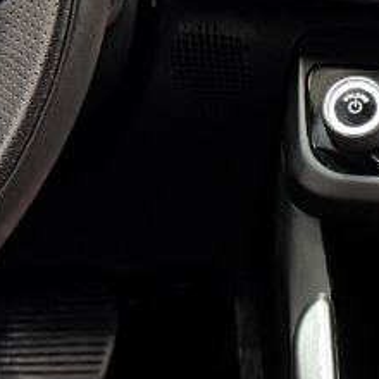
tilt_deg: -34.0
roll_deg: +0.4
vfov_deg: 9.4
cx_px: 488
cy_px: 379
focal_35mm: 185
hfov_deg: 9.3
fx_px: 2292
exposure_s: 1/40
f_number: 1.78
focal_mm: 6.76
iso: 800
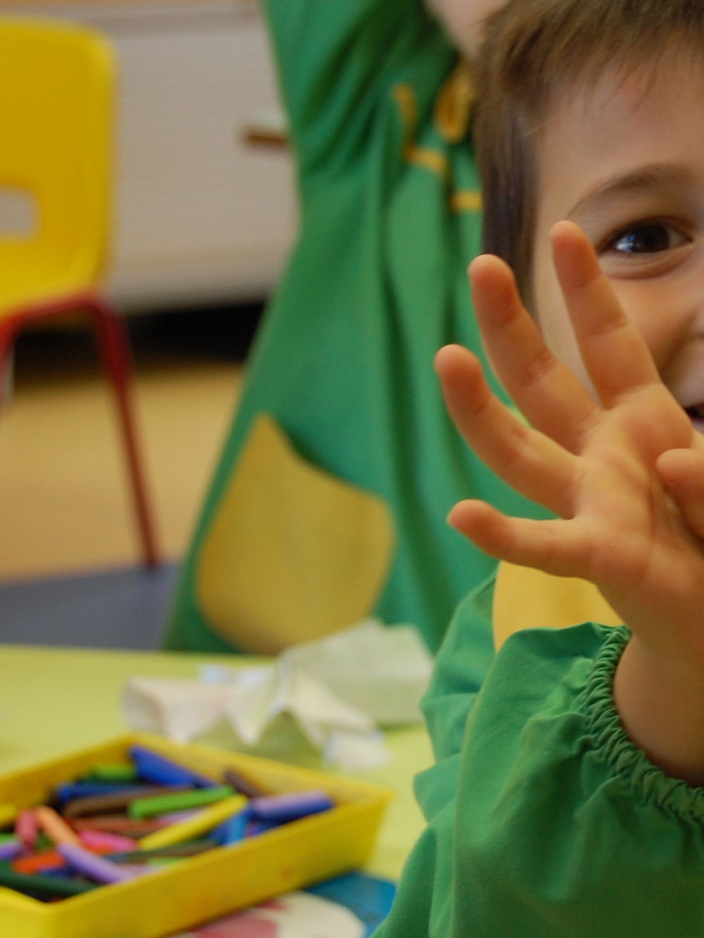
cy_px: 396
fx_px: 4582
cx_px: 709
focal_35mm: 169
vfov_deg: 11.7
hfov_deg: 8.7
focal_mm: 55
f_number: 5.6
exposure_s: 1/60
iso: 400
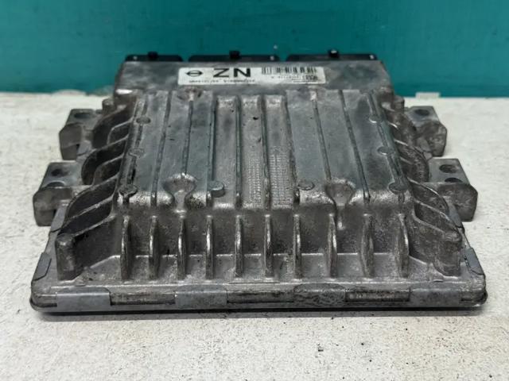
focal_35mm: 48
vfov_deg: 30.3
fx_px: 706
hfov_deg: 39.7
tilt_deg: -34.0
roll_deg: +0.5
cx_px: 254
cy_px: 190
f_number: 1.78
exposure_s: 1/50
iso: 64
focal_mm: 6.76
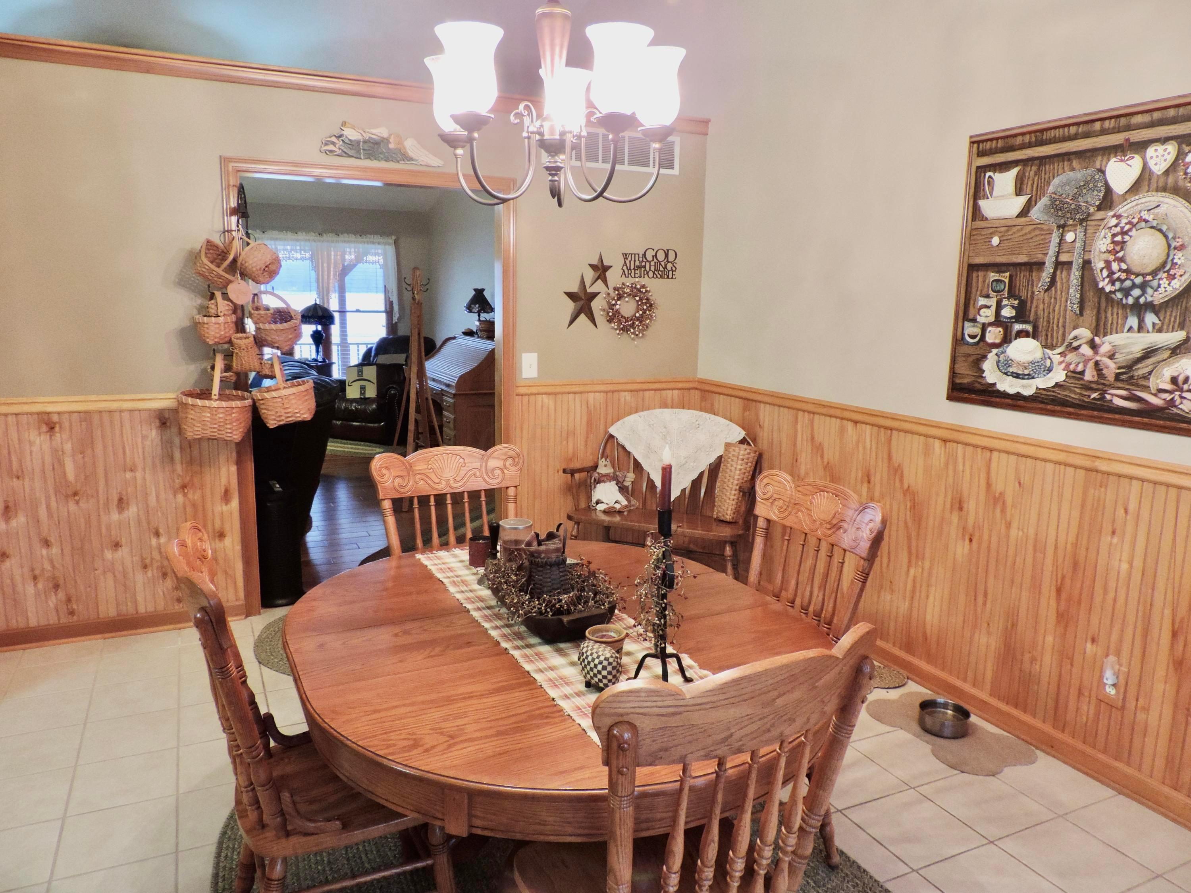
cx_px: 596
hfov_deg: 71.6
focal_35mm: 24
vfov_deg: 56.8
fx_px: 826
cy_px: 446
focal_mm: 4.3
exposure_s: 1/15
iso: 400
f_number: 3
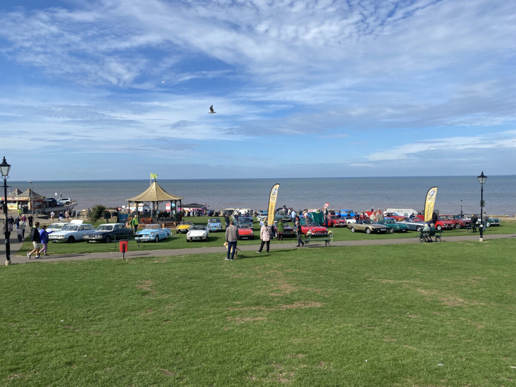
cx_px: 258
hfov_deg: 67.3
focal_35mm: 26
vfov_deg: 53.1
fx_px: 388
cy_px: 194
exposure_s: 1/3846
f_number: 1.8
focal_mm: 4.2
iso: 32
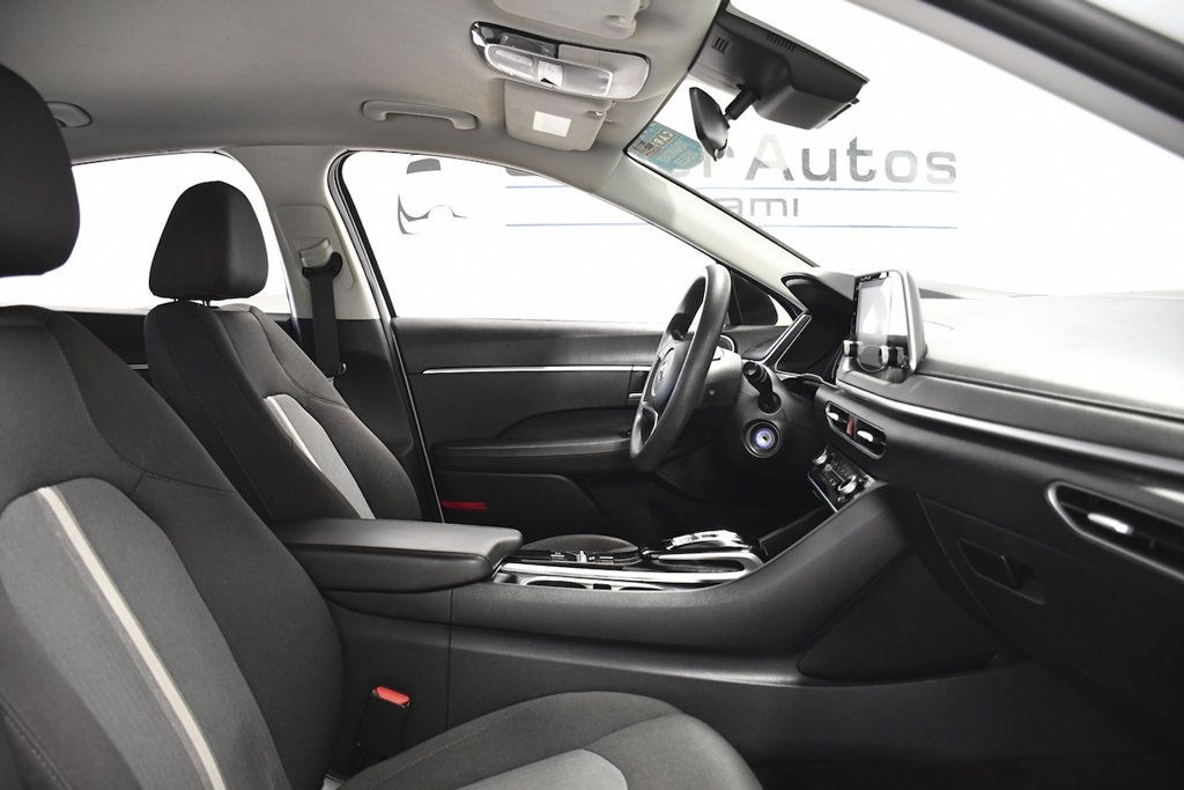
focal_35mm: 27
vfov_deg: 47.9
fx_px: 888
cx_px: 592
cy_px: 395
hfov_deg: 67.4
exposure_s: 1/160
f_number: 3.5
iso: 2500
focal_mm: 18
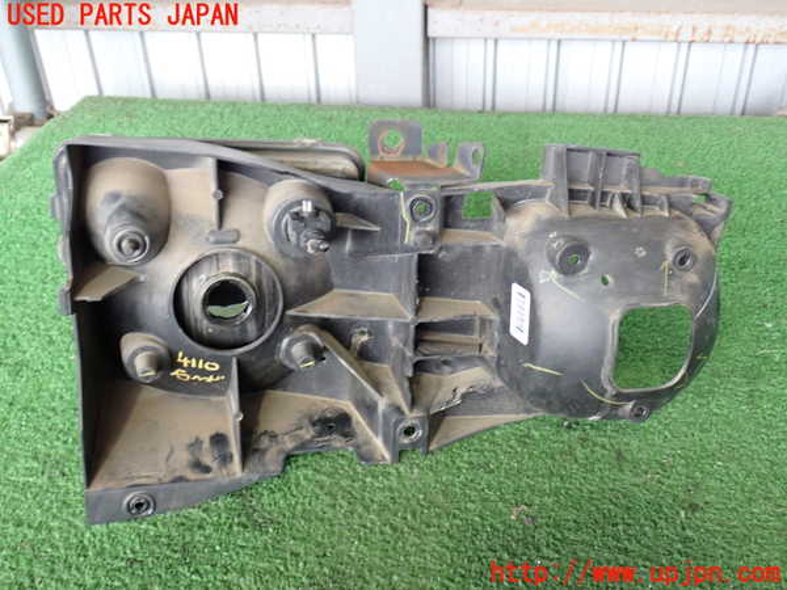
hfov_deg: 49.0
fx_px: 864
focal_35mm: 38
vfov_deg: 37.7
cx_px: 394
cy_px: 295
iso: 250
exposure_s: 1/40
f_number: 2.7
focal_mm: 6.83
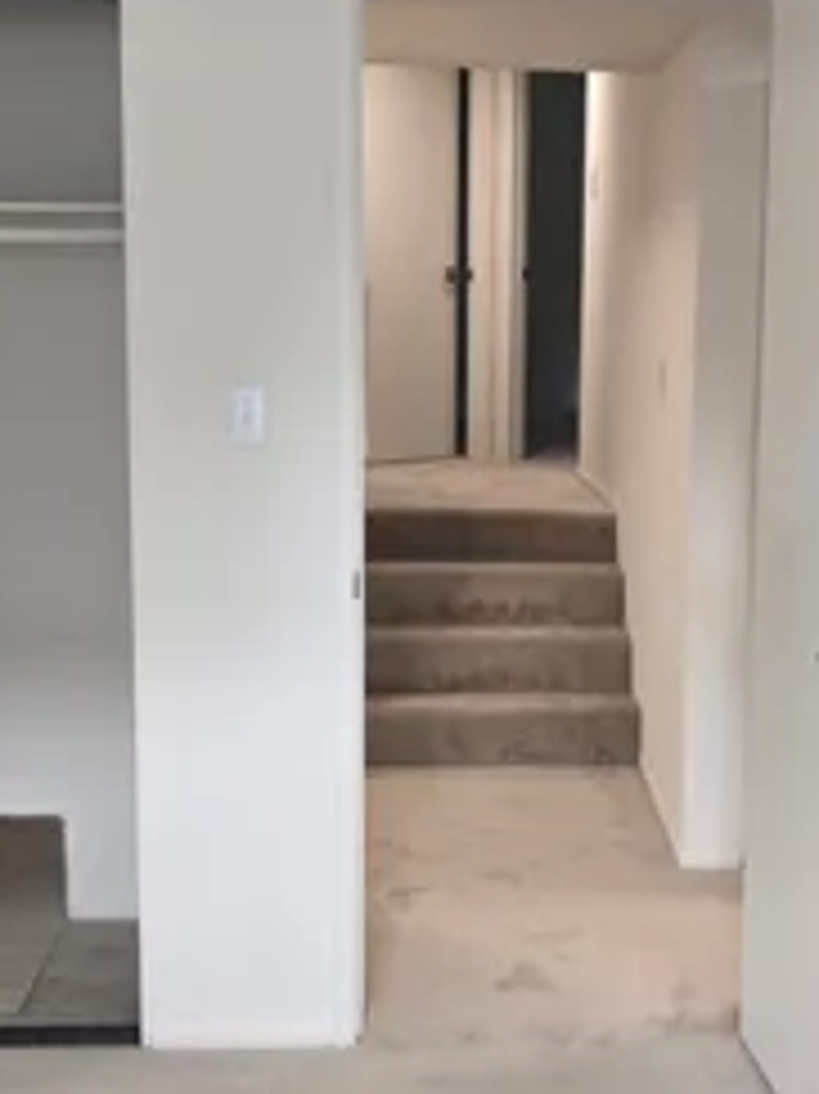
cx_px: 580
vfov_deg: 36.2
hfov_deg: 27.2
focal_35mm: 53
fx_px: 1673
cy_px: 581
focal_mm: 5.4
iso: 160
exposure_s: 1/180
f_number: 1.8
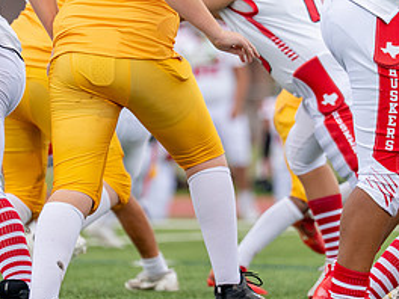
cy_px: 37
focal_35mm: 664
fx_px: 7654
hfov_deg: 3.0
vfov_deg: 2.2
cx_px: 153
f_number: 2.8
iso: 400
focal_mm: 191
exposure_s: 1/2000
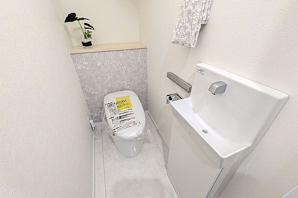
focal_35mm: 15
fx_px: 124
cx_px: 148
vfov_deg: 77.3
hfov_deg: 100.4
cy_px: 95
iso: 507
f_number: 2.2
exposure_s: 1/120
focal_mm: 1.83
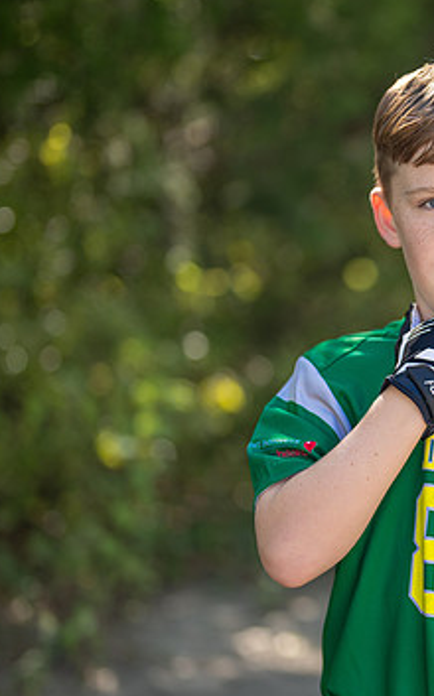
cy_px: 353
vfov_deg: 19.8
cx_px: 476
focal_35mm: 105
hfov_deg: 12.2
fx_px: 1991
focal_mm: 50
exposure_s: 1/1250
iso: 100
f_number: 1.2
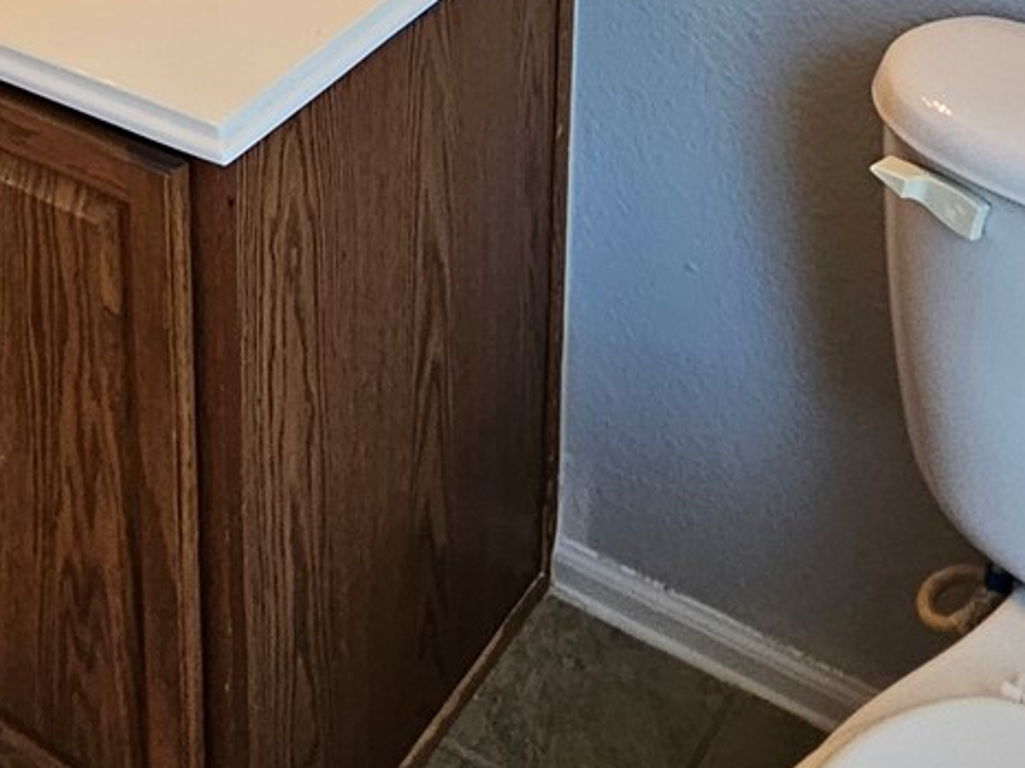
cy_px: -417
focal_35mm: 57
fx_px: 1687
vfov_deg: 21.2
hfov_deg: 32.2
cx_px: 110
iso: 160
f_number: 2.2
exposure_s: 1/60
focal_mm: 2.2
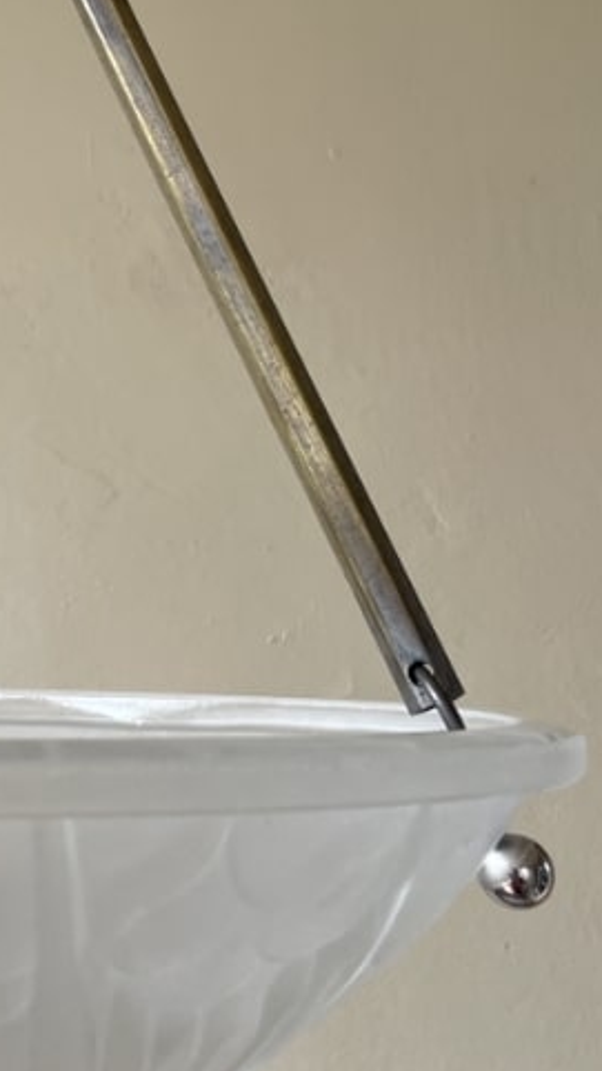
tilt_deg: +12.2
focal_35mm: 71
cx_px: -301
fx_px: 2016
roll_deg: +0.9
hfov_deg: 15.6
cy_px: 194
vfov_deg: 29.0
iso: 32
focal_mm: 4.2
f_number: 1.6
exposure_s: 1/121
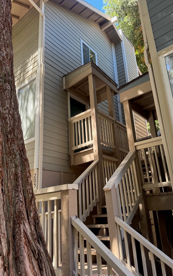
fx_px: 196
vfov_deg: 70.4
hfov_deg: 47.6
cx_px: 90
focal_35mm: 26
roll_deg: +3.3
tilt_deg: +18.6
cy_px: 140
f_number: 1.78
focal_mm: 6.76
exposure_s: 1/161
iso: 80
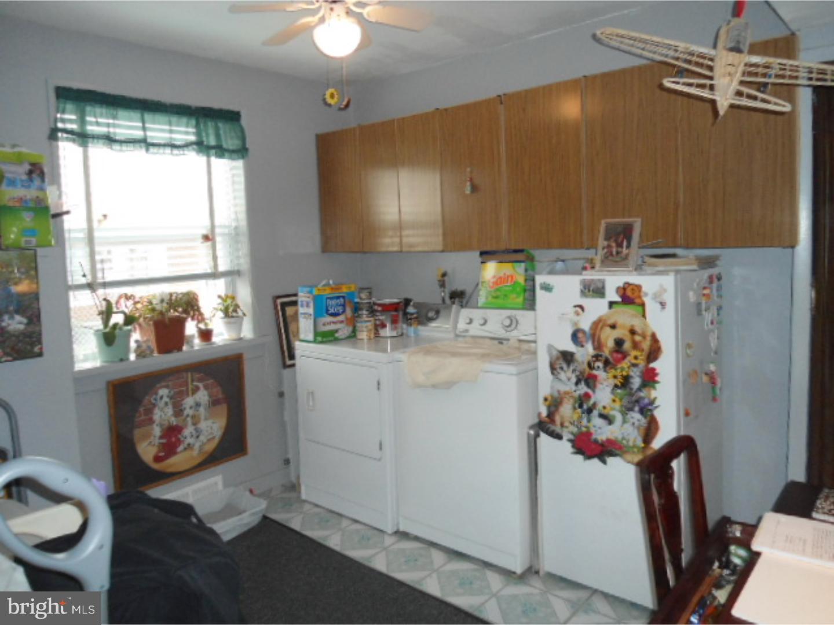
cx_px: 417
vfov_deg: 53.1
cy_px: 312
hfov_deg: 67.3
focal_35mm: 26
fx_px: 626
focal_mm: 4.7
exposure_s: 1/100
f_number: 2.8
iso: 200
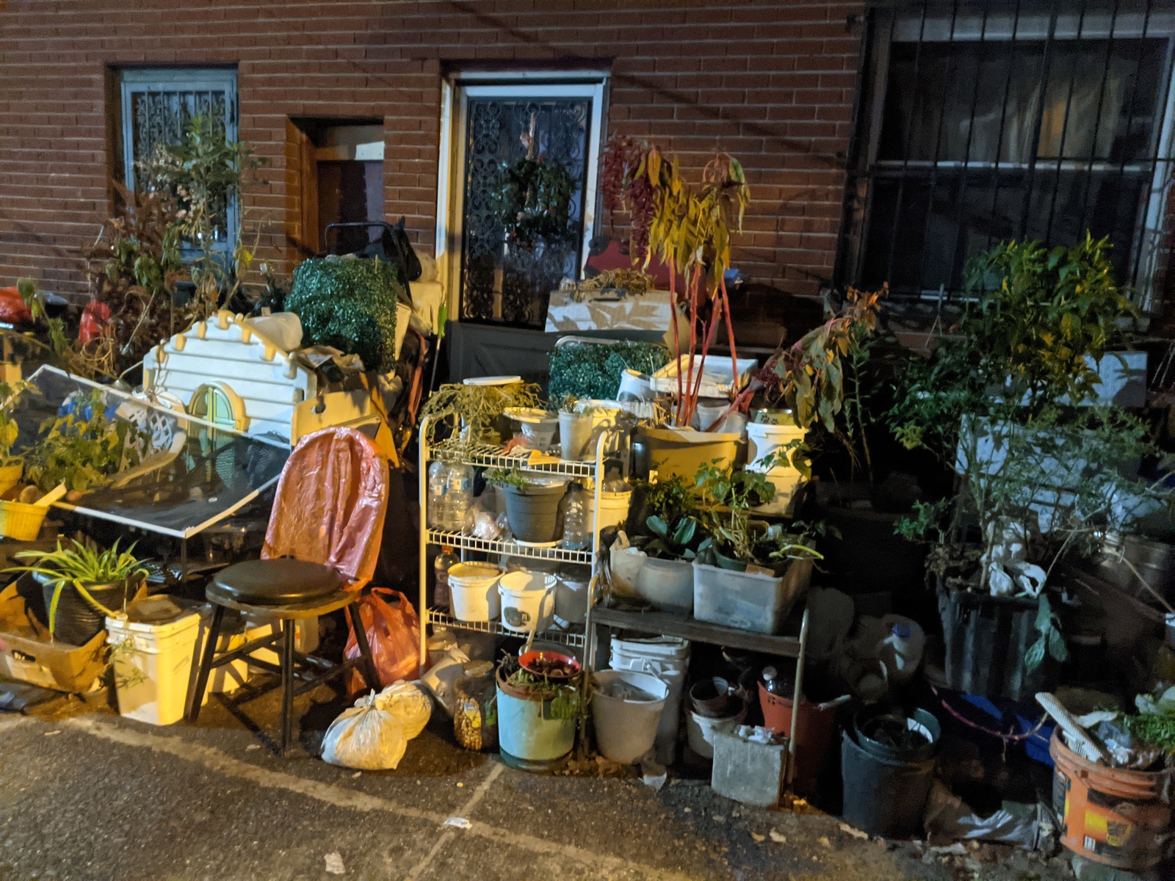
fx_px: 916
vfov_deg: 51.4
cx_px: 588
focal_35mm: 27
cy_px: 440
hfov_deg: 65.3
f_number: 1.8
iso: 1280
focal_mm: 4.44
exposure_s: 1/15
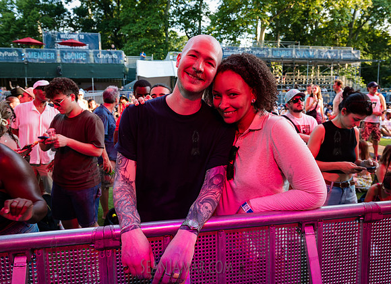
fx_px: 307
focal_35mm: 27
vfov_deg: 49.6
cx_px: 217
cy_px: 130
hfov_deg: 64.8
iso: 400
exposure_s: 1/160
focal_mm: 24
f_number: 4.5
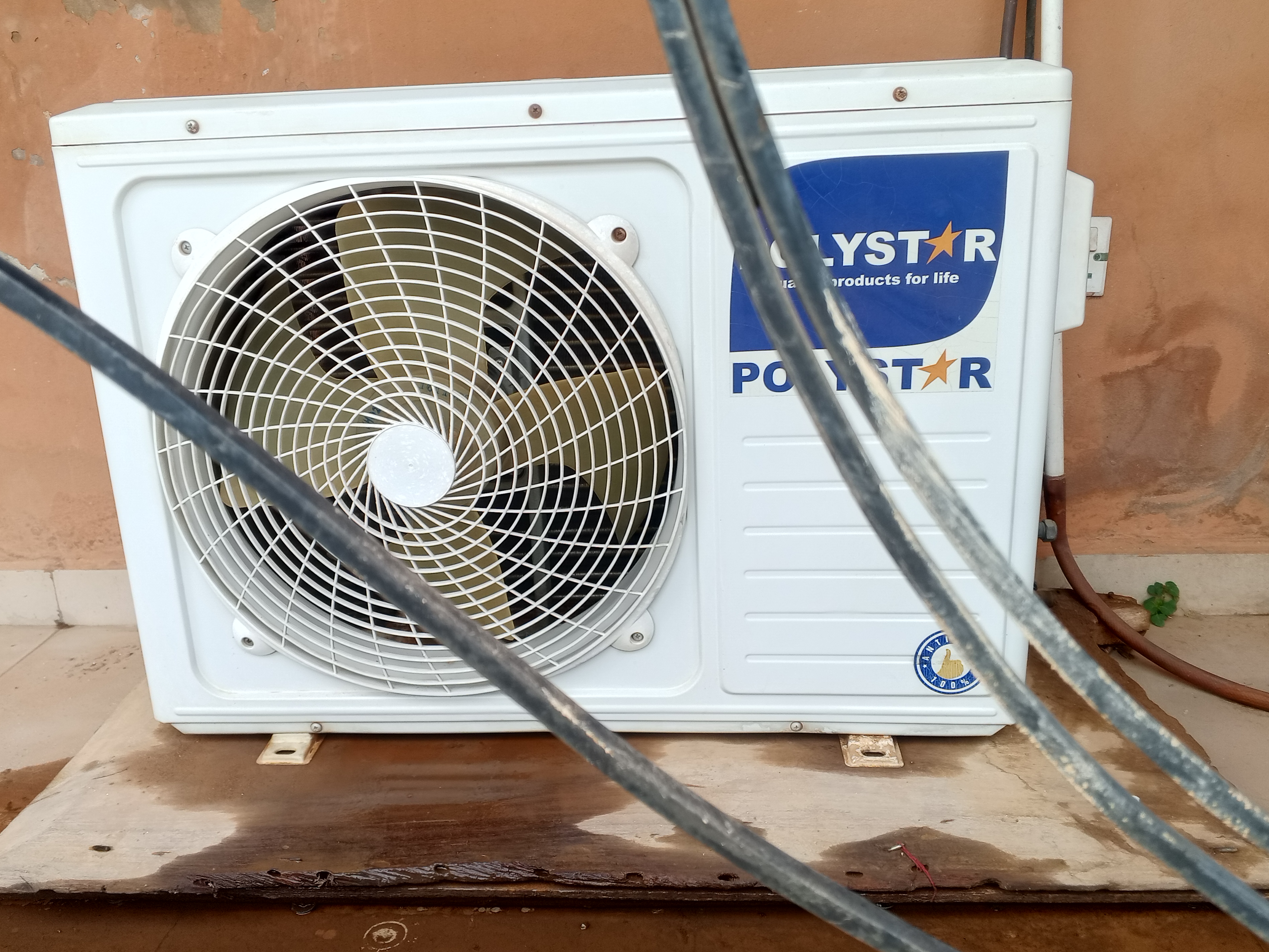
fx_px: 1063
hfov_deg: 61.6
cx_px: 611
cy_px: 463
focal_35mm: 29
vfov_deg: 48.2
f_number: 1.6
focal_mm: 4.19
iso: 134
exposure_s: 1/120
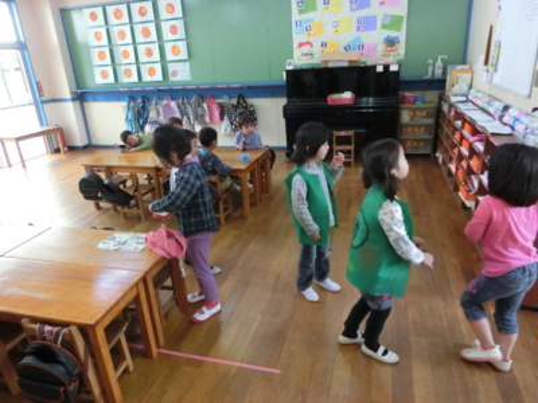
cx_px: 269
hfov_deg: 71.6
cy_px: 202
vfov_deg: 56.8
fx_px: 373
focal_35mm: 24
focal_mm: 4.24
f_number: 3
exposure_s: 1/250
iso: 800
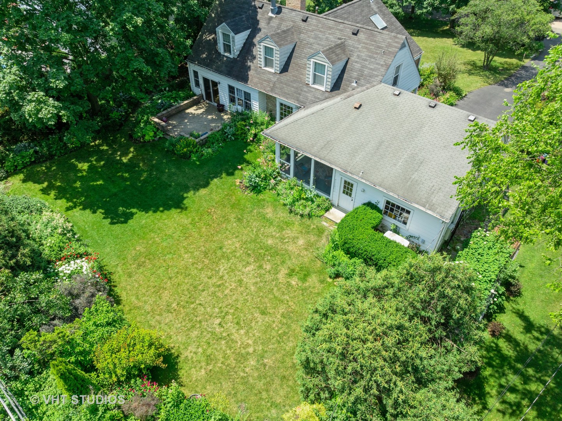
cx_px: 281
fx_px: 389
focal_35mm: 24
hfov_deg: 71.6
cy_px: 210
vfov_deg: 56.8
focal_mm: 12.29
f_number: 2.8
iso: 100
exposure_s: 1/200
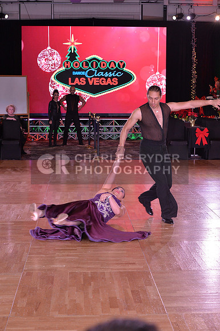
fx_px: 644
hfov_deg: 19.4
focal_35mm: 70
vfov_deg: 28.9
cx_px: 110
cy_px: 166
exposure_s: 1/250
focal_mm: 70
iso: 2000
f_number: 7.1
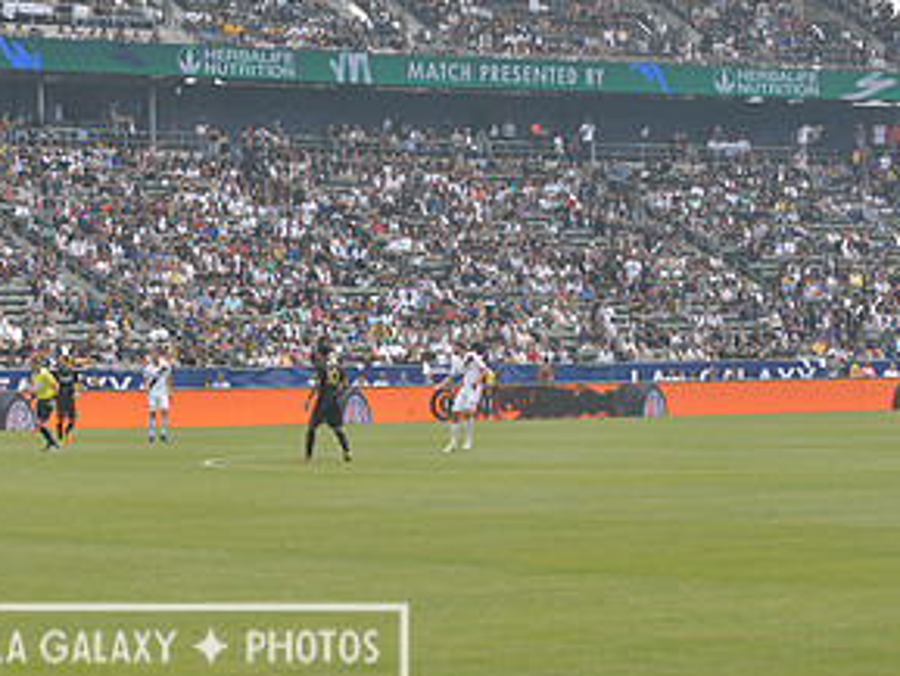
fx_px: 3511
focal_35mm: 135
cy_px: 178
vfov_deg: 11.0
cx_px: 187
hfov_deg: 14.5
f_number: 3.5
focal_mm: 70
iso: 320
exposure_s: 1/2500
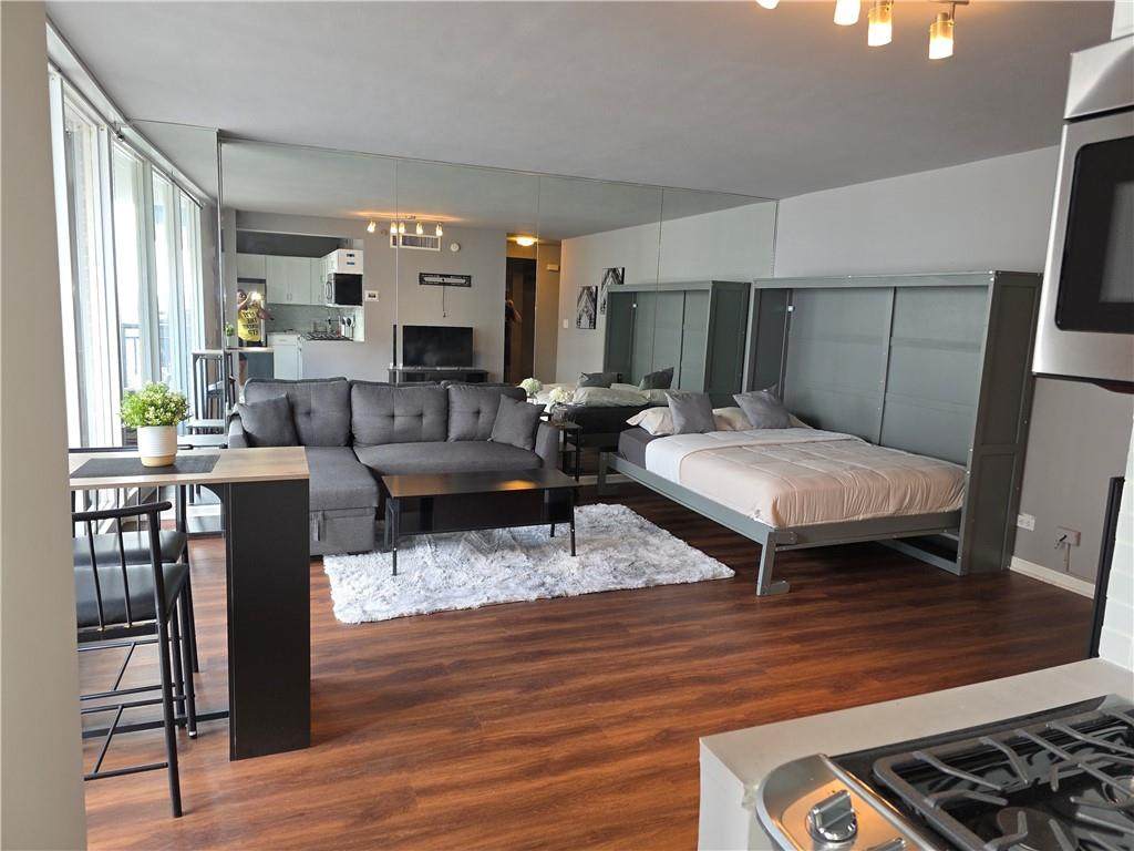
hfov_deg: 73.9
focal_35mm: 23
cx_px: 567
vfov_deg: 58.9
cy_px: 426
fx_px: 753
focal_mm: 6.3
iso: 125
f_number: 1.7
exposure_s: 1/60
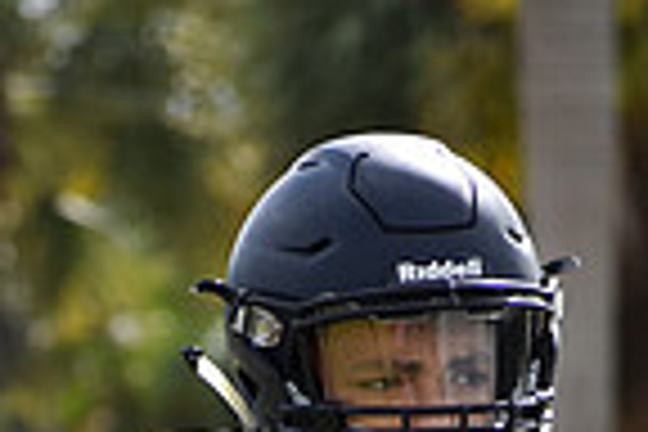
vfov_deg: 1.4
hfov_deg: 2.1
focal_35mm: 998
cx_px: 209
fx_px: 17963
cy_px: 1224
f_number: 6.3
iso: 400
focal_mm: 165
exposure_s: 1/1600
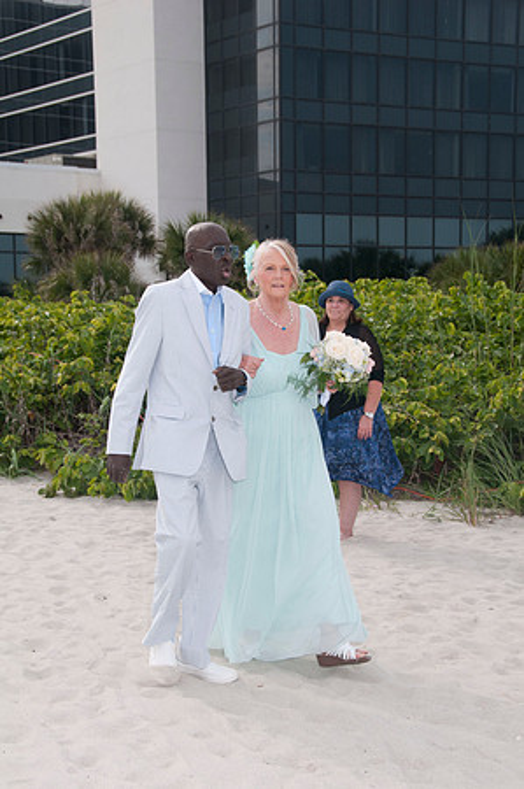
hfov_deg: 19.7
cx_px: 262
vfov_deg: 29.3
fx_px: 1510
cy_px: 394
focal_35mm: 69
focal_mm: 46
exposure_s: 1/250
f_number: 8
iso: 100
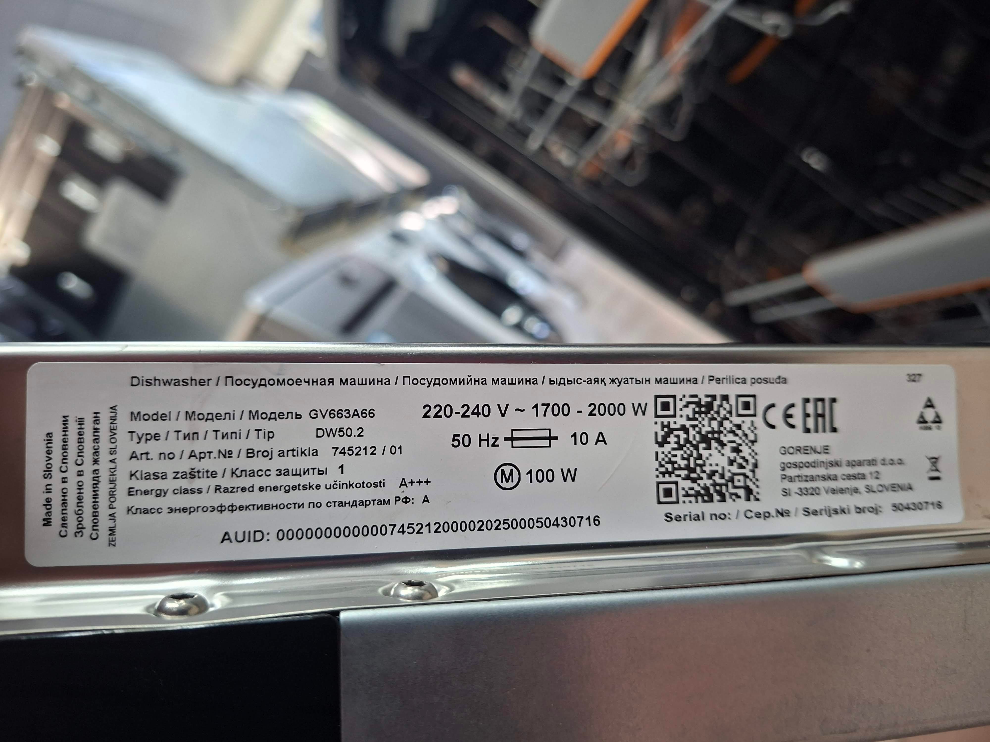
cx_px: 495
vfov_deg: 58.9
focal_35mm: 23
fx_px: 658
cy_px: 371
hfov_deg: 73.9
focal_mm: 5.54
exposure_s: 1/50
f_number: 1.8
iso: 320
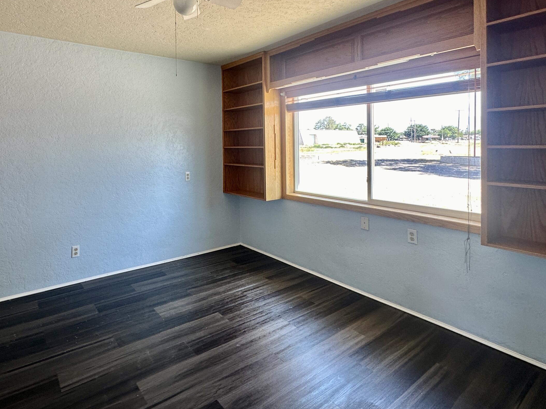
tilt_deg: +0.1
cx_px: 206
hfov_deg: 80.3
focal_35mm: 20
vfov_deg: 64.8
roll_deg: +1.2
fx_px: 315
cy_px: 148
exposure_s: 1/99
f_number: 2.2
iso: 64
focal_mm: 2.22
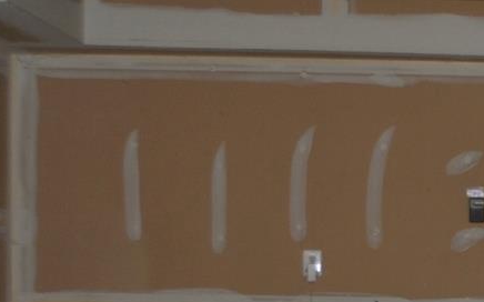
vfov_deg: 6.9
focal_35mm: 187
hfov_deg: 10.9
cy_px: 457
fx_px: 2465
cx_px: 628
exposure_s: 1/125
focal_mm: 26
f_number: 4.2
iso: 100
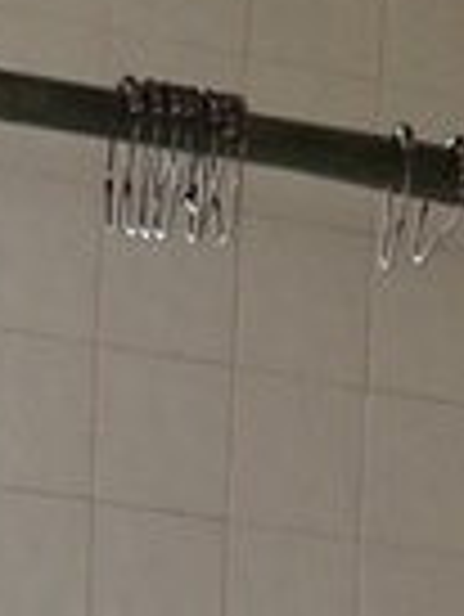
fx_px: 3515
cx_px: 351
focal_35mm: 197
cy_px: 2001
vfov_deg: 8.2
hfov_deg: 7.5
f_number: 1.8
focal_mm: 4.69
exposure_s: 1/120
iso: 25
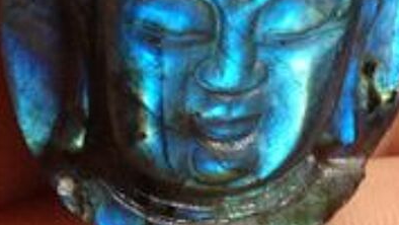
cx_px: 163
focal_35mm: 129
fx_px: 1365
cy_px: -129
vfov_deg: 9.1
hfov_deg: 16.6
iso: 250
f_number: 2.4
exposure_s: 1/20
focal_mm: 4.28
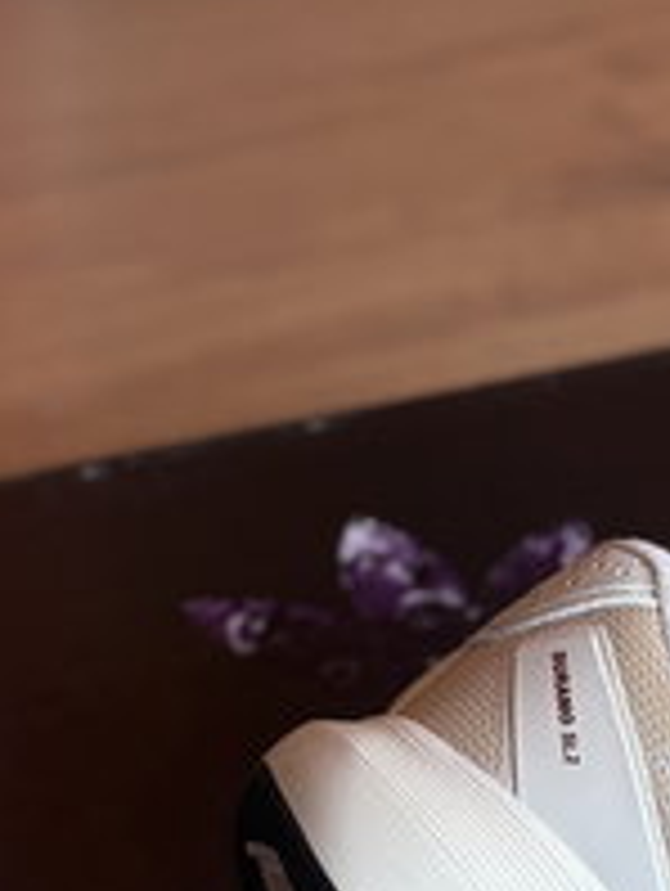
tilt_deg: -40.6
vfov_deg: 13.6
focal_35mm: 140
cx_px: 603
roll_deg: -2.3
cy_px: 1141
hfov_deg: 10.6
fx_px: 3605
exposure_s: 1/50
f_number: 1.6
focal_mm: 5.96
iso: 32
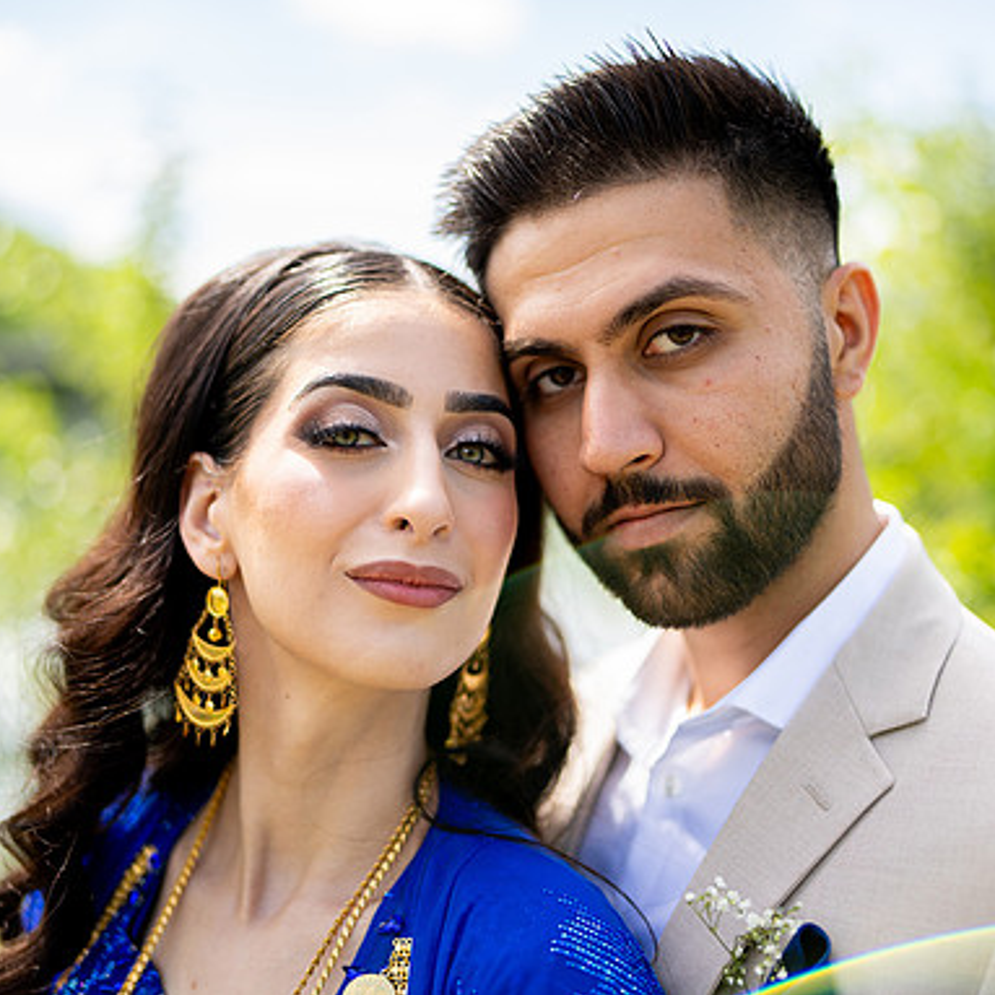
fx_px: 1463
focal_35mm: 45
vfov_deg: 37.6
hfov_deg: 37.5
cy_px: 495
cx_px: 525
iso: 125
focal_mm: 35
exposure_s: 1/2500
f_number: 1.2
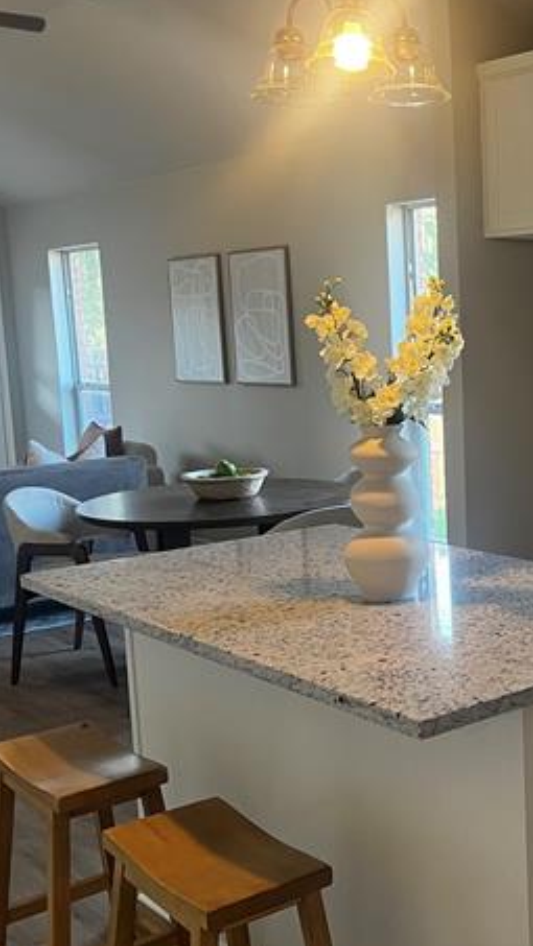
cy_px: 510
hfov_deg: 24.0
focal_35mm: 48
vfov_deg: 42.9
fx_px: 1205
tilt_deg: -8.3
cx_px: 518
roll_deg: +2.1
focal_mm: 5.7
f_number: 1.5
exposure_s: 1/60
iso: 100
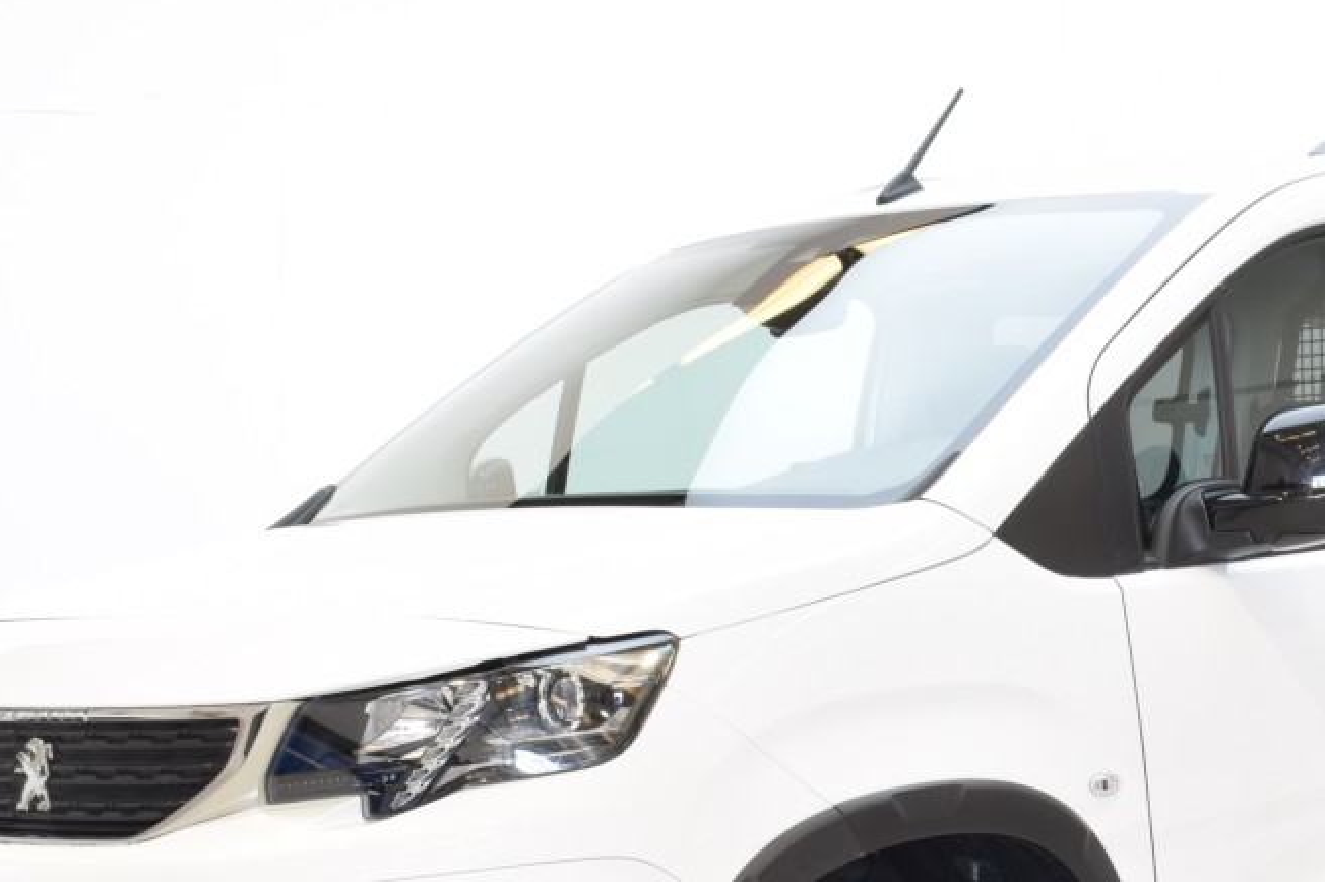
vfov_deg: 13.6
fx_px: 3684
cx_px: 1034
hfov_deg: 20.2
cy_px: 695
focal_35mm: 100
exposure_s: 1/2
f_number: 14
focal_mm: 29
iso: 100
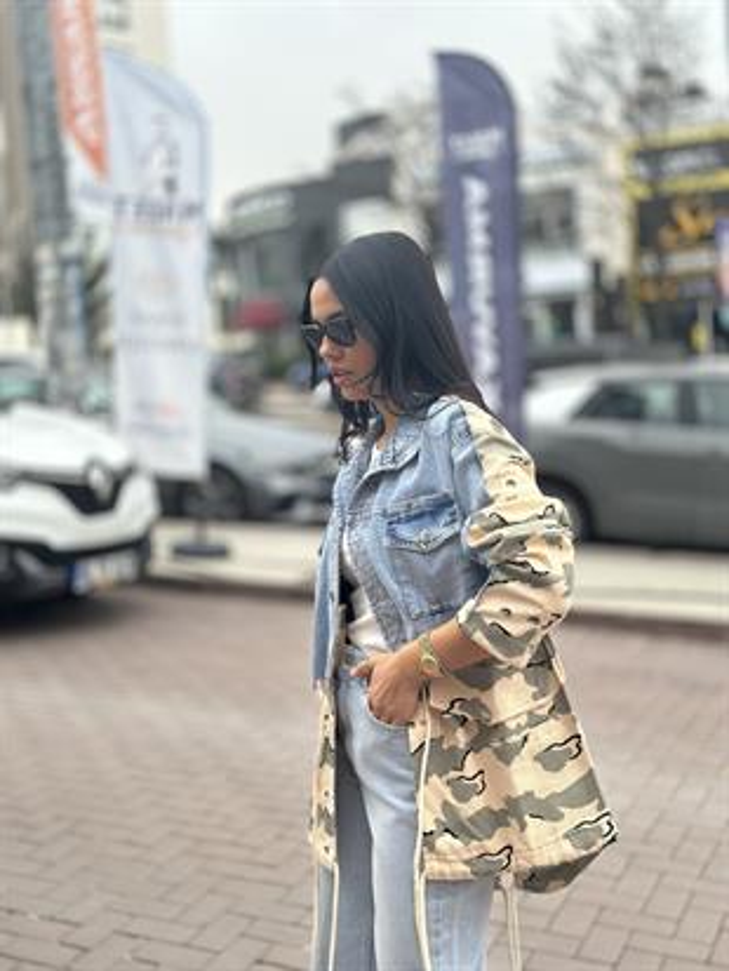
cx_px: 364
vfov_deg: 39.6
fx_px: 1347
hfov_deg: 30.3
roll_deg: +2.8
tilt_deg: -4.3
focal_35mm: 48
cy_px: 486
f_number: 1.78
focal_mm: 6.86
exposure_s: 1/2028
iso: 100
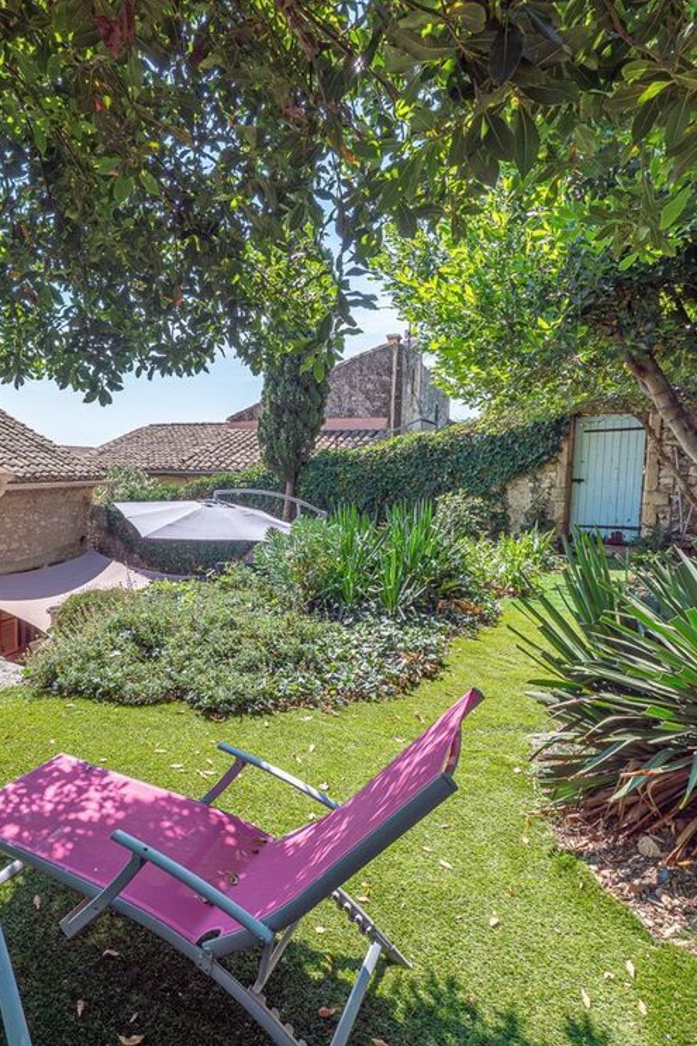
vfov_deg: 81.2
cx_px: 234
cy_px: 521
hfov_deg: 58.2
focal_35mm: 21
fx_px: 610
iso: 200
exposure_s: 1/400
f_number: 8
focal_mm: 7
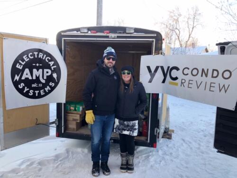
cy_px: 89
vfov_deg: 49.7
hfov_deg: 63.4
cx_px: 118
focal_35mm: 28
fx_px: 192
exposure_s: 1/120
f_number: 1.8
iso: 32
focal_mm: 3.99
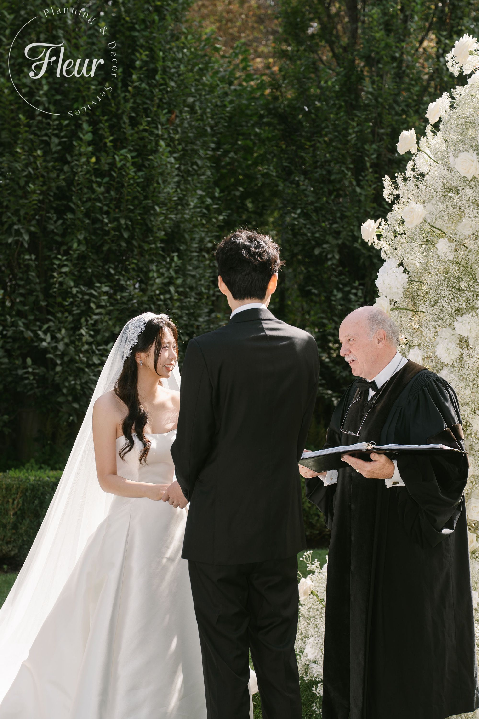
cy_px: 360
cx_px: 240
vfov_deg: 28.8
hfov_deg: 19.5
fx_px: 1397
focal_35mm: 70
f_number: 4.5
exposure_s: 1/250
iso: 100
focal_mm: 70
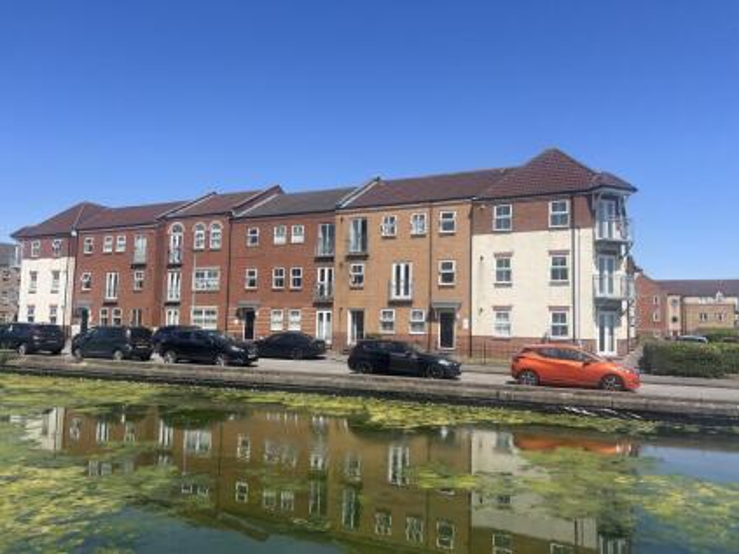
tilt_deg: +4.9
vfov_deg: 53.0
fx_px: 555
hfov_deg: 67.3
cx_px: 370
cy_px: 277
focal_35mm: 26
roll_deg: +0.1
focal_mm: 5.7
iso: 50
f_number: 1.5
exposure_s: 1/5076
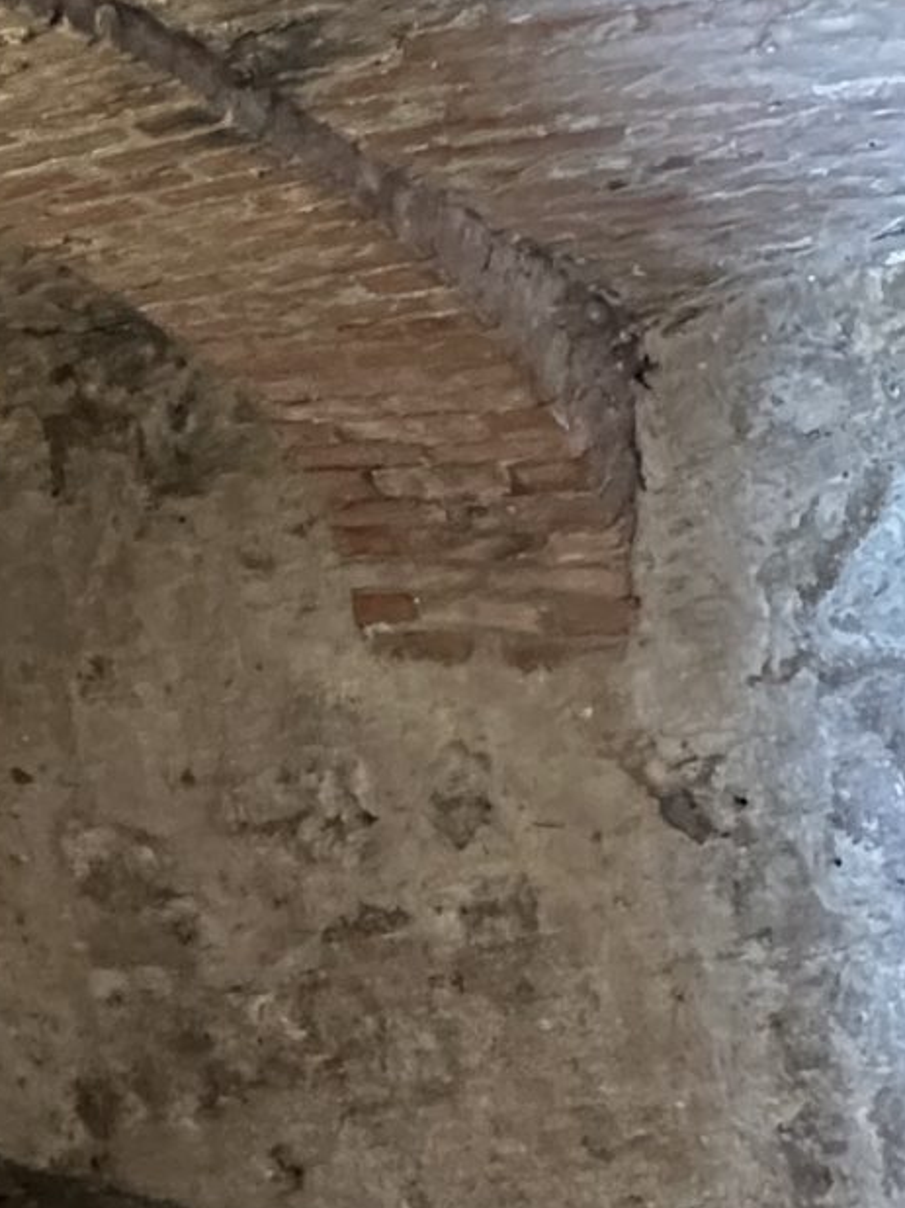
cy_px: 729
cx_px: -182
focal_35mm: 58
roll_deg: +2.1
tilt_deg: -2.4
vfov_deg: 33.1
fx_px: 2023
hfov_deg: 23.1
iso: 1000
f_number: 2.2
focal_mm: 2.22
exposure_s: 1/50
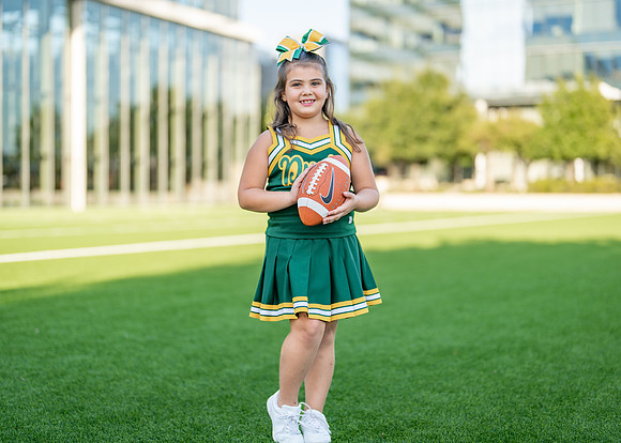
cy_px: 202
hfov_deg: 34.4
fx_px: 1004
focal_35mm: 57
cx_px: 313
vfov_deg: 24.9
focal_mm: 50
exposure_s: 1/1600
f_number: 1.2
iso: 100
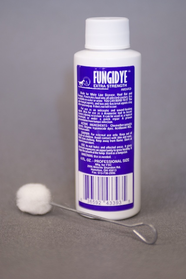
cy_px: 140
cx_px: 93
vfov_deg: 22.6
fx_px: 696
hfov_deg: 15.2
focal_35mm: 90
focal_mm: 60
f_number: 2.8
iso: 200
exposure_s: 1/10
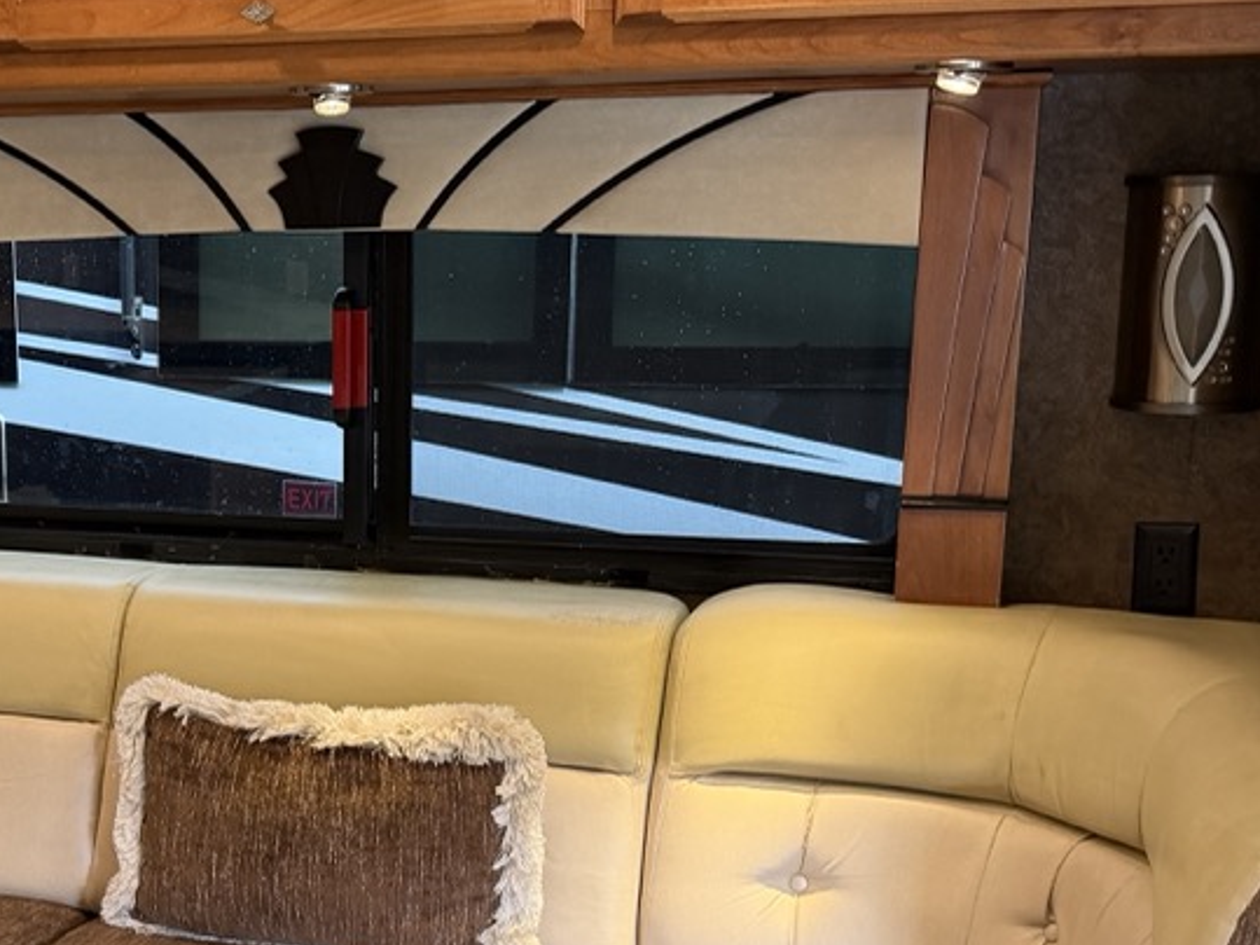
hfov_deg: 32.7
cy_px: 664
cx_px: 217
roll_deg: +2.7
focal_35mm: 57
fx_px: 2074
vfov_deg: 25.4
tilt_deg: -10.7
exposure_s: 1/72
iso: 200
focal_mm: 6.76
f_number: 1.78
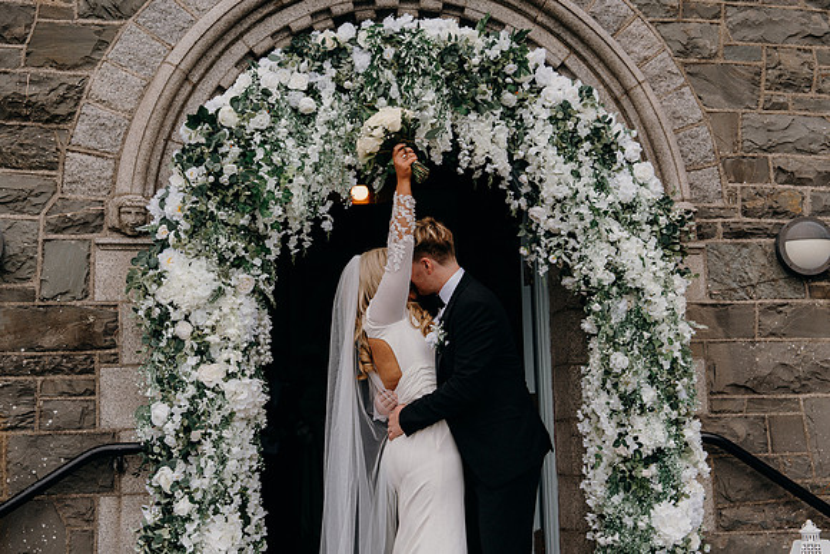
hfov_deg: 41.1
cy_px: 277
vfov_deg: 28.1
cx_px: 415
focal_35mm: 48
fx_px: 1107
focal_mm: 48
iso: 125
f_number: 3.5
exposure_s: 1/250
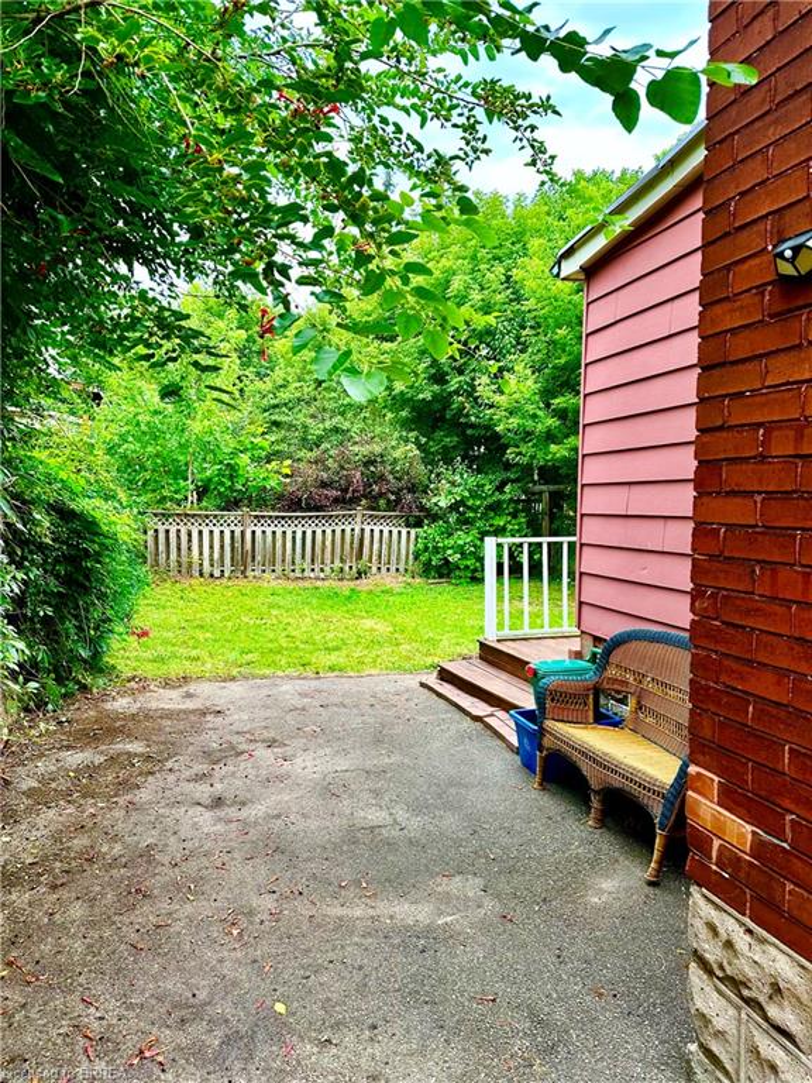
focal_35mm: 24
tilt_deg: -2.1
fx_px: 751
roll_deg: +1.1
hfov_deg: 56.8
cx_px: 406
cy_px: 542
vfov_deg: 71.6
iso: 80
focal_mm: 6.86
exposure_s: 1/205
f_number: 1.78
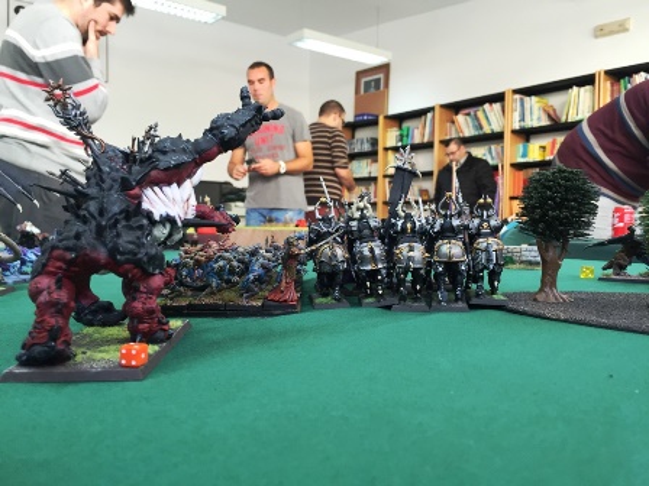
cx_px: 324
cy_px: 243
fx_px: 544
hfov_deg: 61.7
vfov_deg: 48.2
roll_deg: -1.3
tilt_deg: -2.7
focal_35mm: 29
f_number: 2.2
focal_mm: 4.15
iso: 50
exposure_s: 1/33
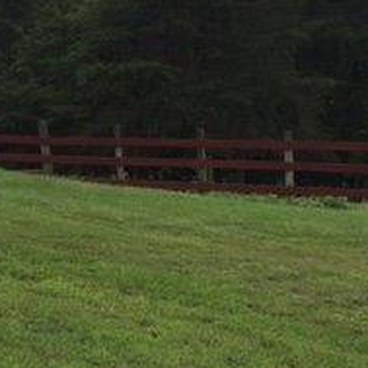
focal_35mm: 87
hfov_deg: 17.9
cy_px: 107
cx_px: -181
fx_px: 1046
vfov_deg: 19.8
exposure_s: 1/638
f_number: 2.2
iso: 32
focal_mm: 4.15
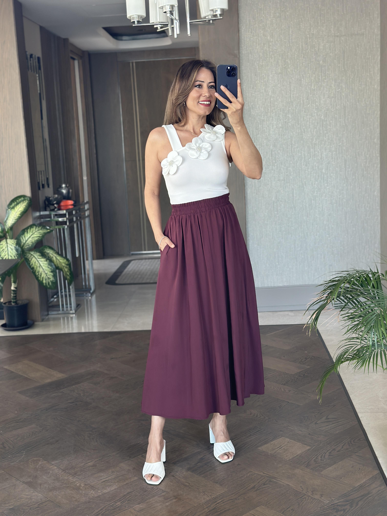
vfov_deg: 39.7
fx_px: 716
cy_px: 258
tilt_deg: -18.2
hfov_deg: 30.3
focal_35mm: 48
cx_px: 194
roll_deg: +2.2
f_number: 1.78
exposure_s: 1/60
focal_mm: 6.86
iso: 125
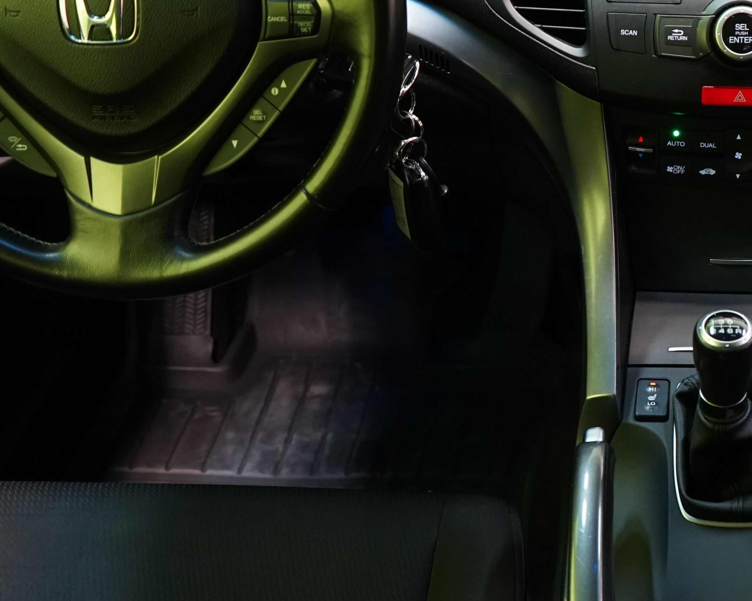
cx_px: 706
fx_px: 1424
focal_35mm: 64
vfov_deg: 23.8
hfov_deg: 28.2
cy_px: 210
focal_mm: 28
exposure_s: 1/30
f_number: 3.5
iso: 1250
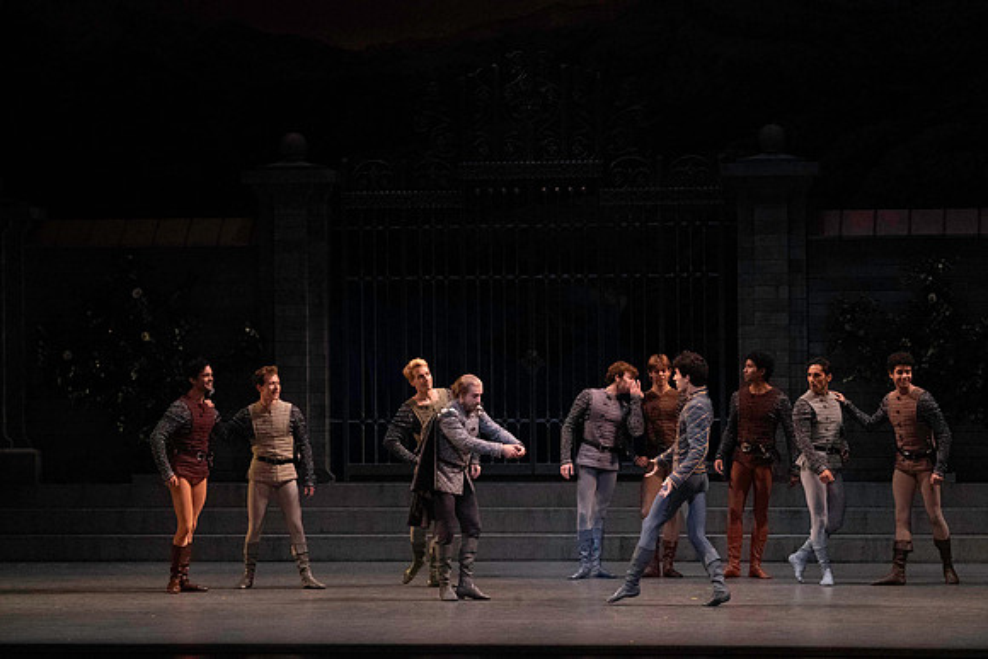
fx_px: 3404
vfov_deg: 11.1
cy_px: 330
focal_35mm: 124
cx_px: 494
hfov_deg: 16.5
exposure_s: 1/400
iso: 16000
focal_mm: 124
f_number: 11
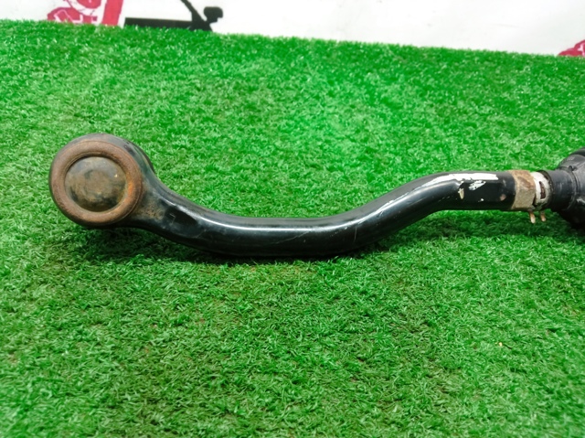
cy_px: 219
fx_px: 456
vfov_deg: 51.3
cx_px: 292
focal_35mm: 27
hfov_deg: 65.4
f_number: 2.2
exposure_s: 1/25
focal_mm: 3.79
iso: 481
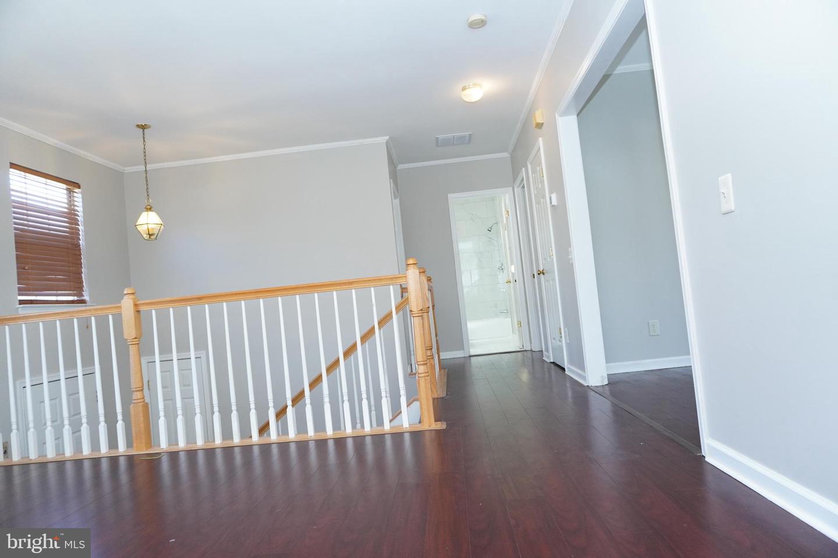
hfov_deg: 73.7
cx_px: 419
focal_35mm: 24
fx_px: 559
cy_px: 279
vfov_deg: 53.1
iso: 1250
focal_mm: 16
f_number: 4
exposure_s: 1/160
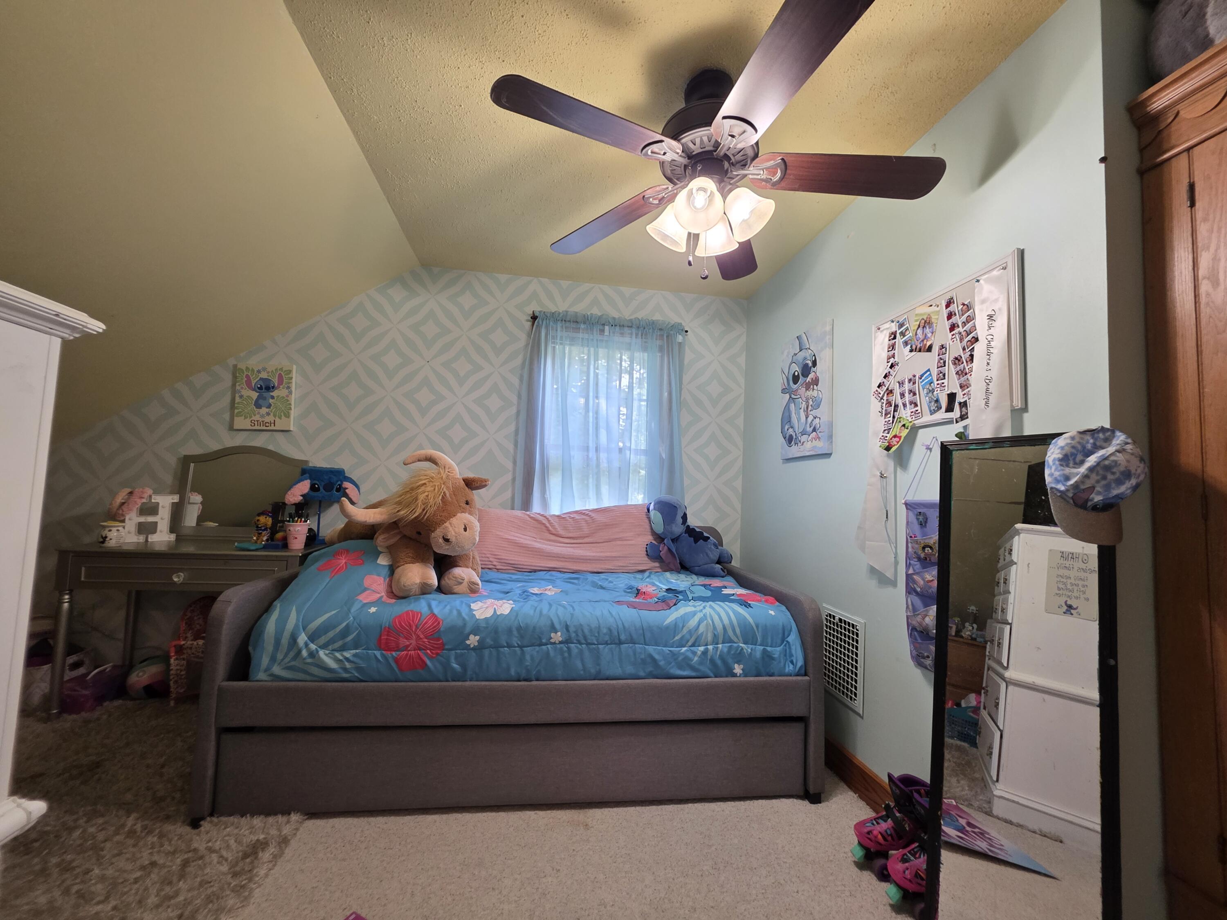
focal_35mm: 13
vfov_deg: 89.9
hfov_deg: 106.2
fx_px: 461
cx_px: 614
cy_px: 460
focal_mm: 2.2
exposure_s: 1/60
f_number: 1.9
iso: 200
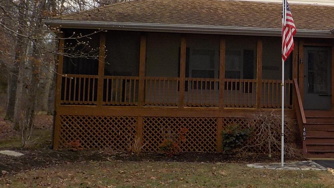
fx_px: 549
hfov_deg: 32.7
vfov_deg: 19.3
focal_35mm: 62
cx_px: 279
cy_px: 63
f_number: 3.3
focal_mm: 4.1
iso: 125
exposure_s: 1/250
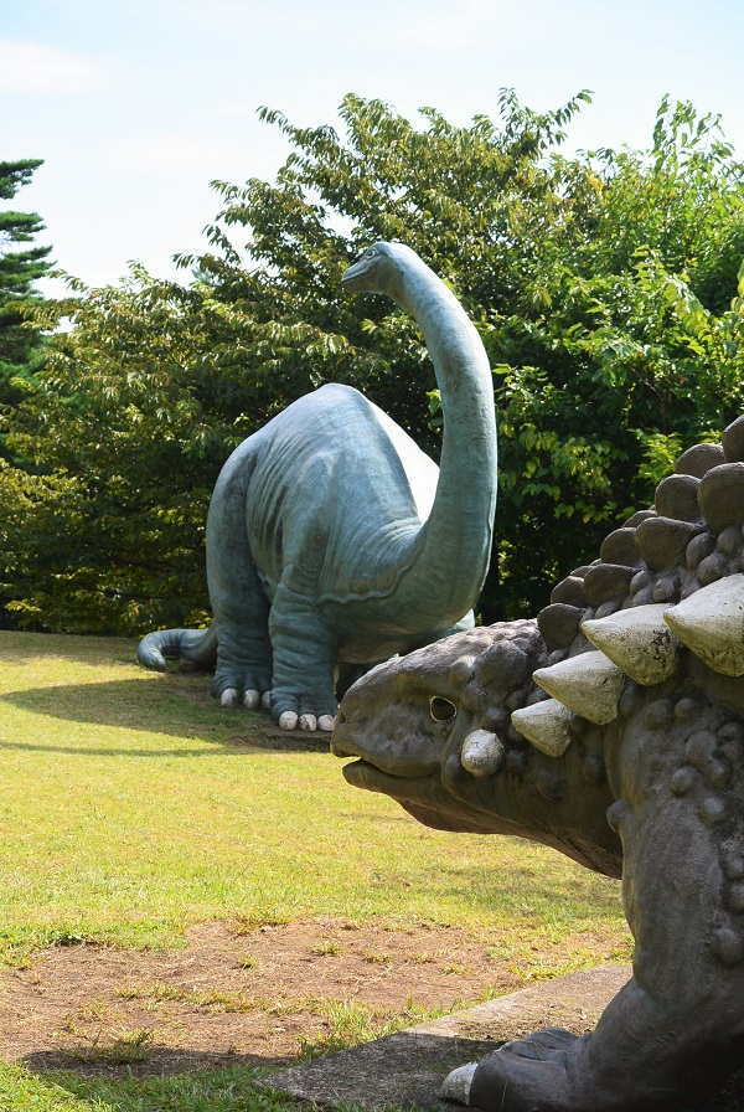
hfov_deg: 16.9
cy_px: 556
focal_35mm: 81
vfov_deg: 25.0
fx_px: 2503
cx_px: 372
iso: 100
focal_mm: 30
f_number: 4.5
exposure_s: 1/500
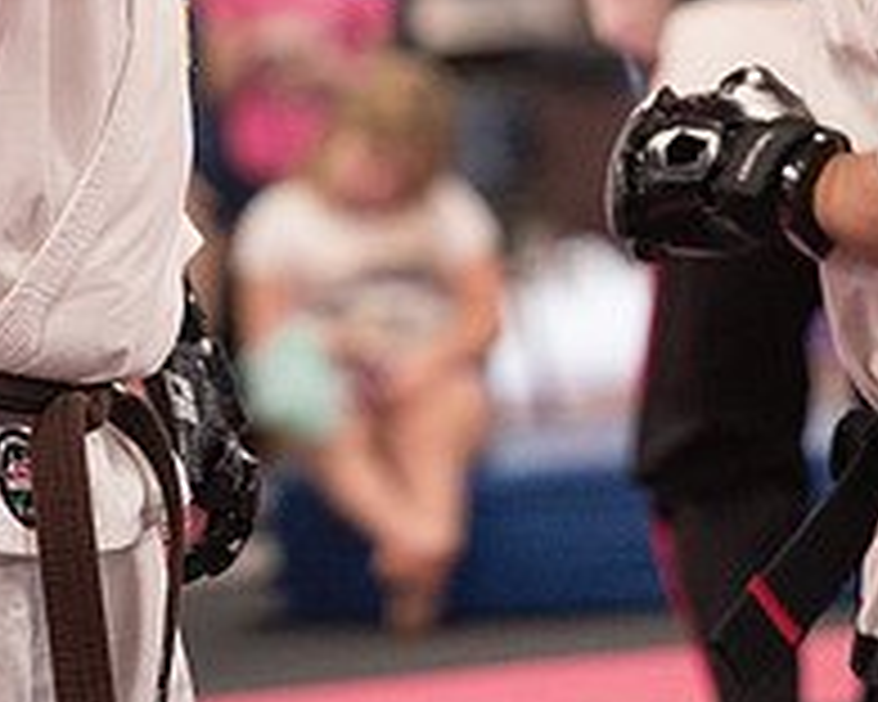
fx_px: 14266
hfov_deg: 3.5
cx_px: 275
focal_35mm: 549
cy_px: -209
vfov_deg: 2.8
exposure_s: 1/400
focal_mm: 175
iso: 1600
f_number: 2.8
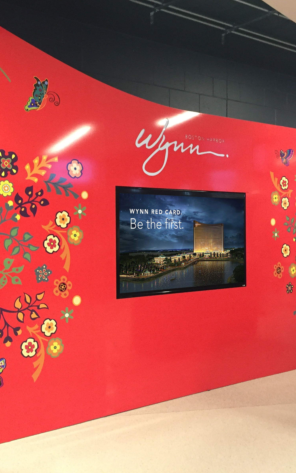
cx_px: 116
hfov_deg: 30.4
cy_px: 235
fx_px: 542
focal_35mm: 42
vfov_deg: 47.2
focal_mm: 4.15
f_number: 2.2
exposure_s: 1/30
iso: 200
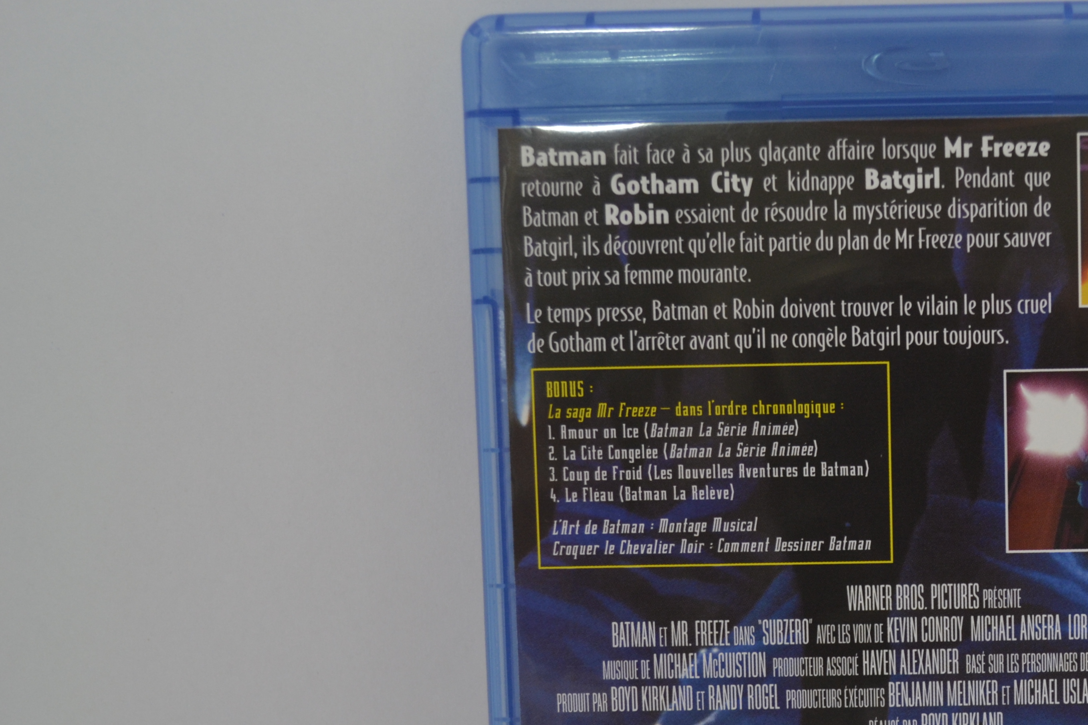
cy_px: 556
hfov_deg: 34.2
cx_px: 920
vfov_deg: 23.9
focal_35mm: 56
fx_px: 1692
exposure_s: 1/15
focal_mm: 22
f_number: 3.8
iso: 450
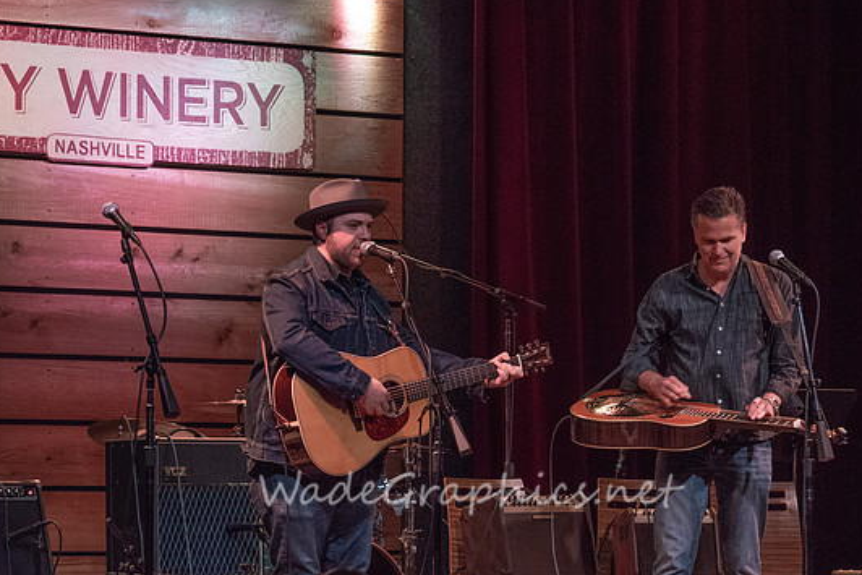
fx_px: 4646
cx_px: 459
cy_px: 281
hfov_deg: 10.6
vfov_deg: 7.1
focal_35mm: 194
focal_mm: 178
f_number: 8
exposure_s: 1/125
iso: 6400
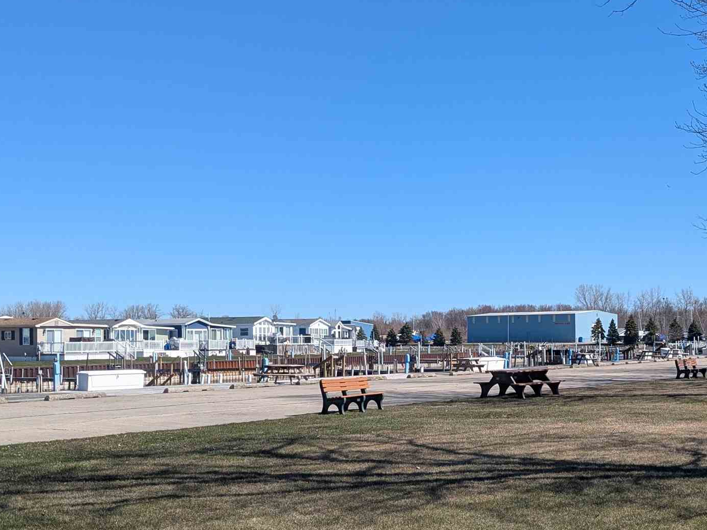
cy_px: 312
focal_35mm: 53
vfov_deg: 27.5
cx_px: 438
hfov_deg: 36.0
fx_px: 1082
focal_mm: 6.81
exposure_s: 1/1618
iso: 44
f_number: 1.85
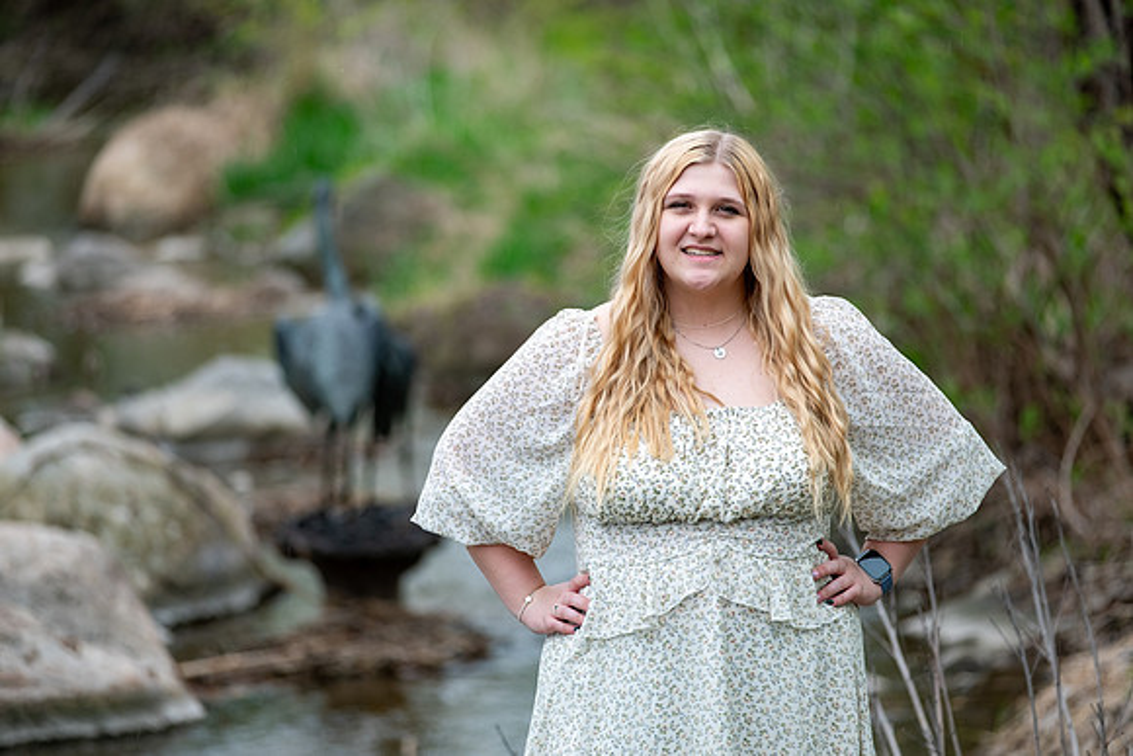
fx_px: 6610
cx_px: 566
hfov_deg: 9.8
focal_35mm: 210
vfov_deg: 6.5
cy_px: 378
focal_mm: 140
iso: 250
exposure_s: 1/320
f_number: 2.8
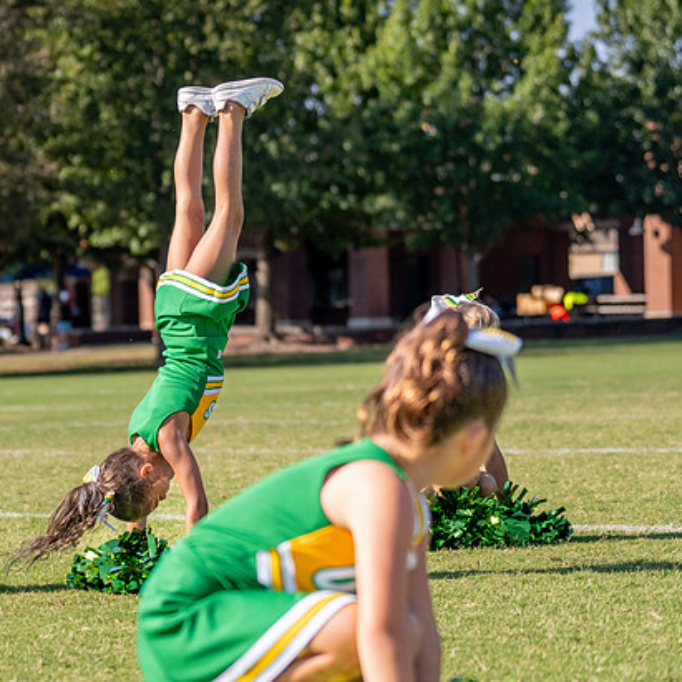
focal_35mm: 147
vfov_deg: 11.9
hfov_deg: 11.8
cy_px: 349
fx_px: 3277
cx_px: 126
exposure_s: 1/3200
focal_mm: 70
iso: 250
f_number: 2.8
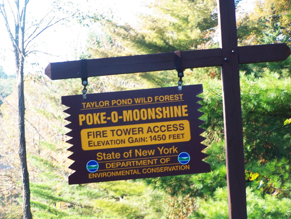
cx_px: 146
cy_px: 110
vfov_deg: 9.3
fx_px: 1337
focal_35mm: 159
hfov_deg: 12.4
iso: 80
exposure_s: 1/125
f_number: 3.2
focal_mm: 26.4
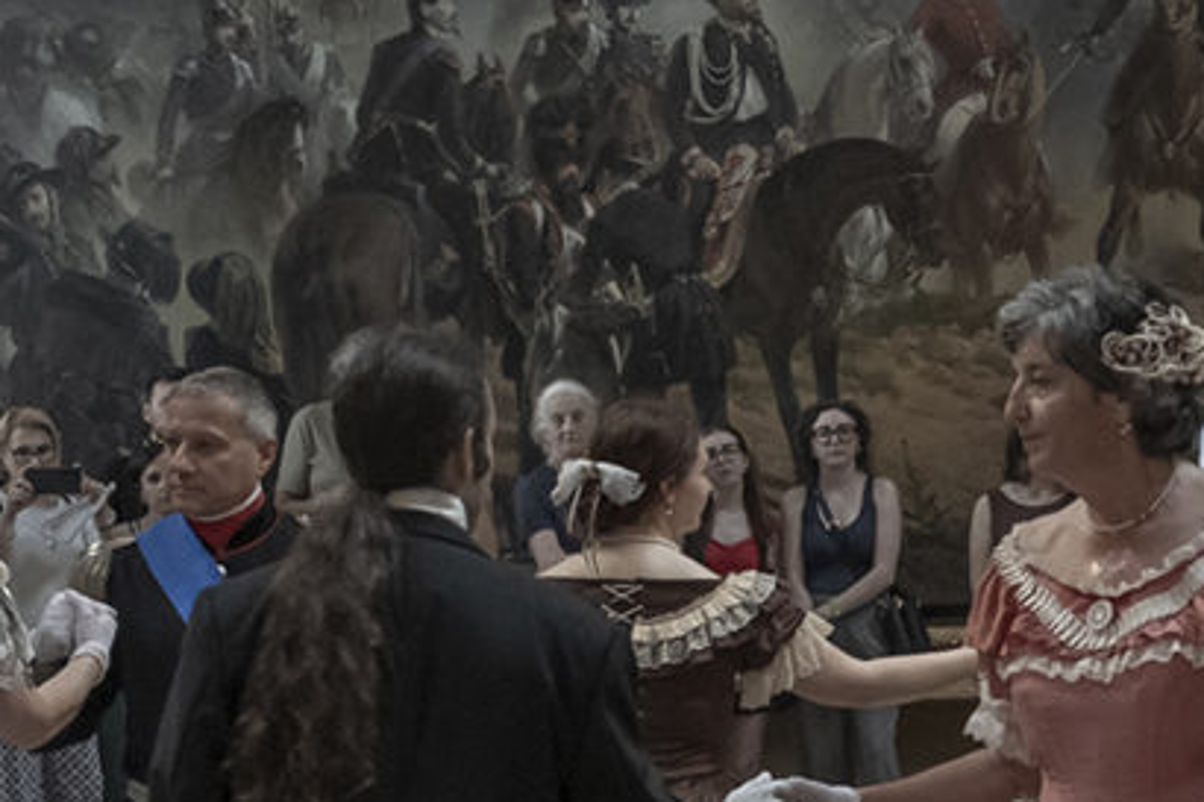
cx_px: 1139
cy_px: 878
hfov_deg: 13.5
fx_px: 5014
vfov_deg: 9.1
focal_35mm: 150
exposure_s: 1/125
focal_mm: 27.5
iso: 2500
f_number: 4
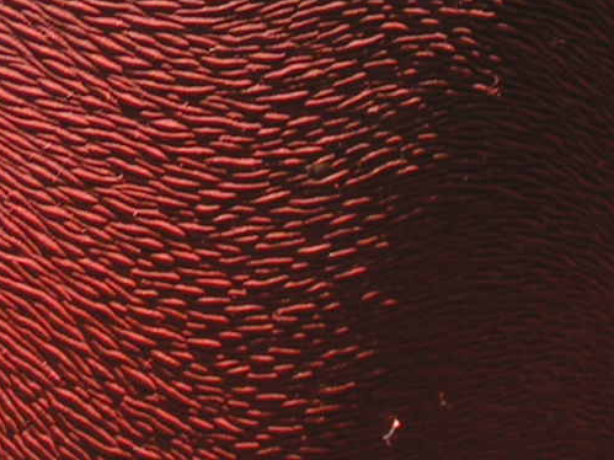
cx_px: -15
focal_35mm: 202
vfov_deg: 7.3
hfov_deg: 9.7
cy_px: -71
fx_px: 3582
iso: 50
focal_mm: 9.7
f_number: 5
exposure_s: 1/125
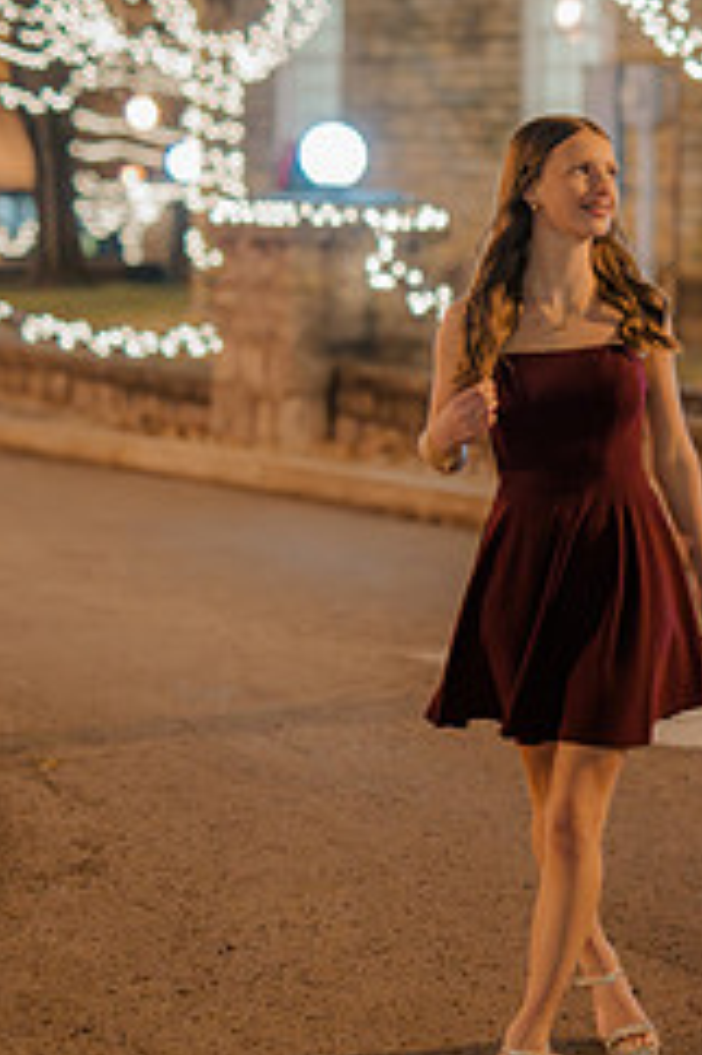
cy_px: 371
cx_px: 606
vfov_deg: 21.9
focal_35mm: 93
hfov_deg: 14.6
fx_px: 2724
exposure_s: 1/200
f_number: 1.4
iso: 2500
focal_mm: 50
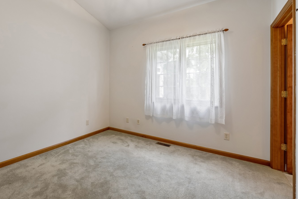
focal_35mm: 17
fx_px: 141
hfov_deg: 92.0
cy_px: 79
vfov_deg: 69.7
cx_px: 119
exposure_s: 1/15
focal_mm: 14
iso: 200
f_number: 8
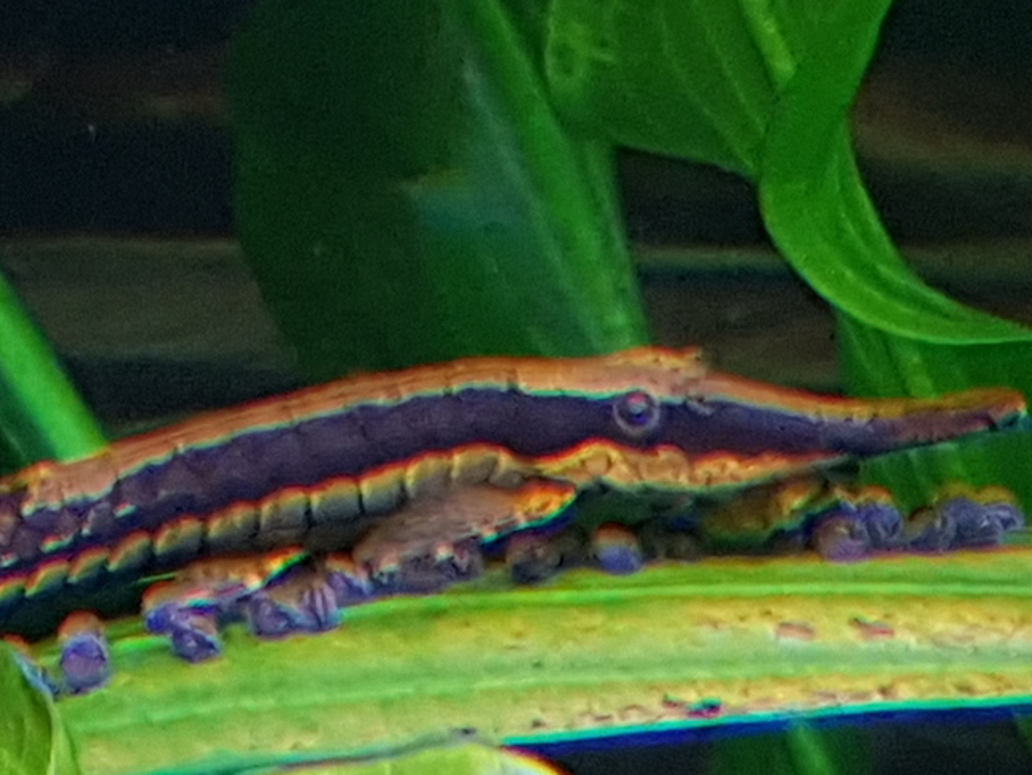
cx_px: 189
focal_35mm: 48
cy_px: 583
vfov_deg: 29.8
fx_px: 1432
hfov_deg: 38.0
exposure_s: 1/33
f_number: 1.7
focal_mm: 4.2
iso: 160
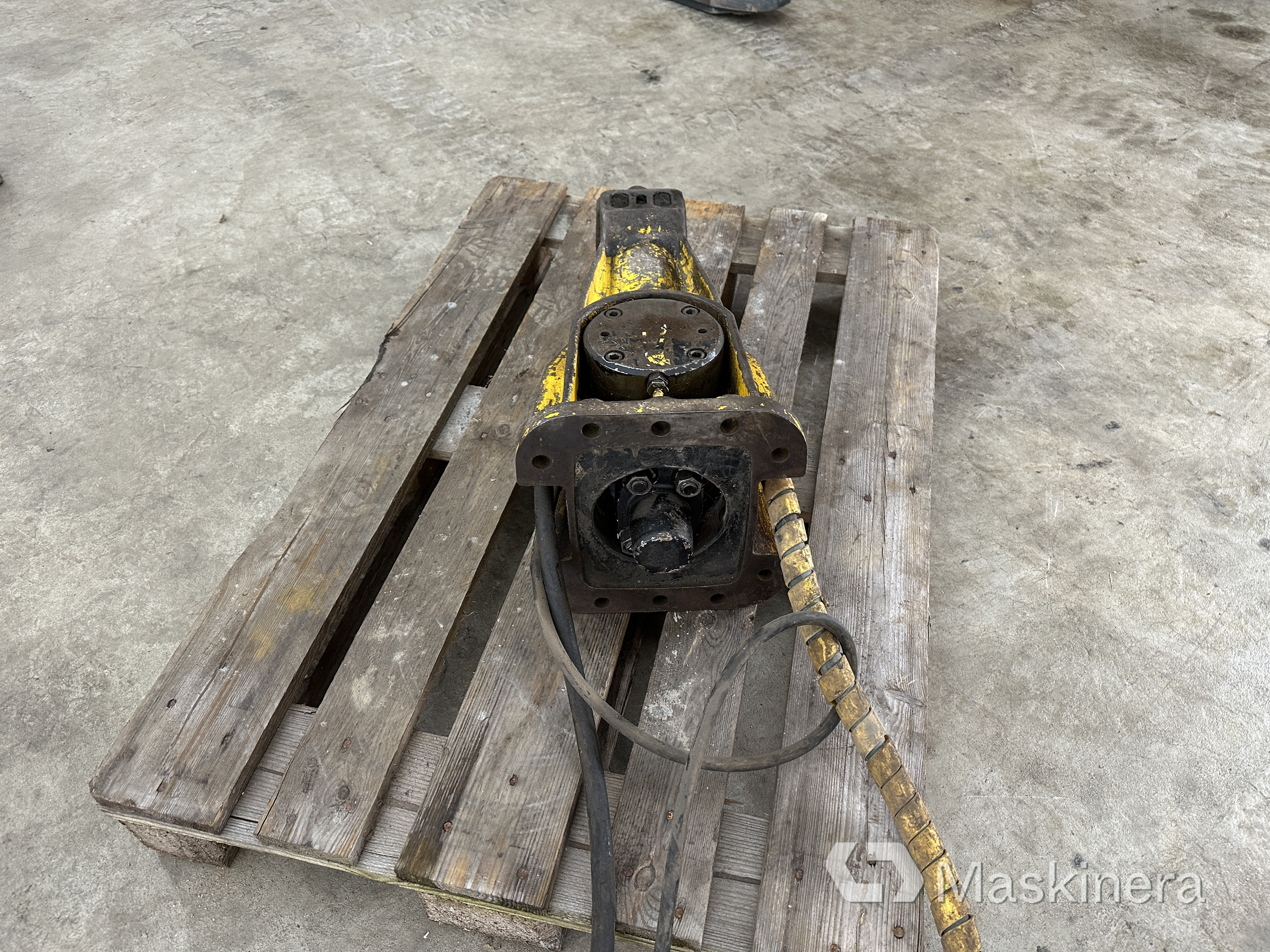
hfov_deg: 71.6
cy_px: 476
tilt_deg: -47.4
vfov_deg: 56.8
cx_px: 635
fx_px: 881
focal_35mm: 24
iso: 200
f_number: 1.78
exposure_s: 1/50
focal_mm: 6.86
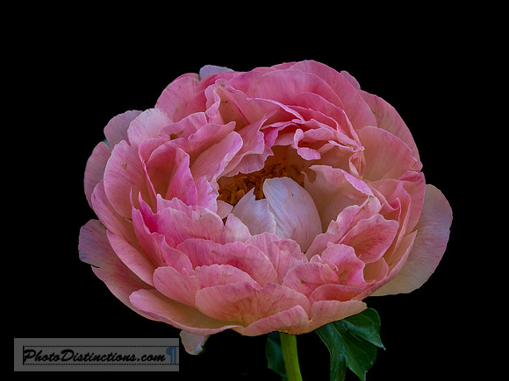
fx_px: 1676
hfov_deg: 17.3
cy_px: 190
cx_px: 254
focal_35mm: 114
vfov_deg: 13.0
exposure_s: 1/500
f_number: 4
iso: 200
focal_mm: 57
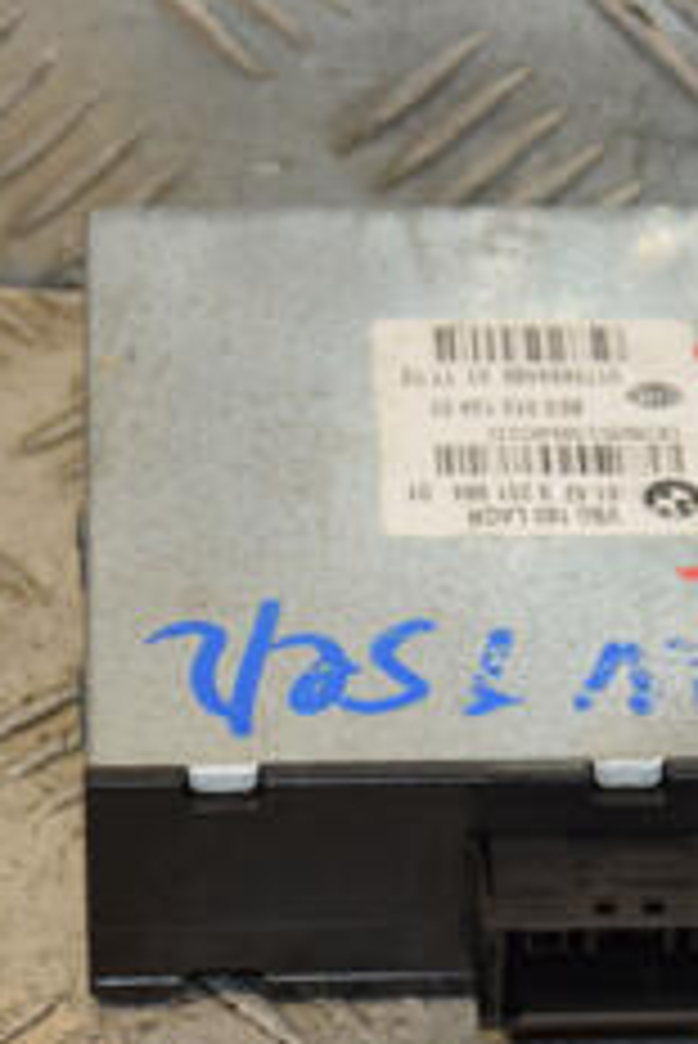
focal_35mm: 194
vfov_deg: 10.6
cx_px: 621
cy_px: 680
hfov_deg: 7.1
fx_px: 5633
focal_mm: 50
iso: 800
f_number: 5.6
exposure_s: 1/200
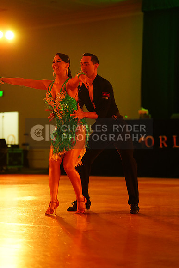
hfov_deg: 13.4
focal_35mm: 102
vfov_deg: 20.0
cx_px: 90
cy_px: 134
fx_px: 760
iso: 6400
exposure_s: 1/400
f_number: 2.8
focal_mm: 102
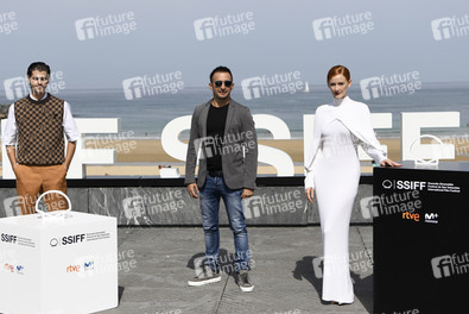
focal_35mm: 57
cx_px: 240
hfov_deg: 35.0
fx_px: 743
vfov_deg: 23.8
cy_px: 175
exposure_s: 1/4000
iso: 200
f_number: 4
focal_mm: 50
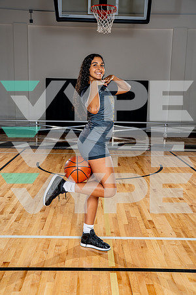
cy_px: 148
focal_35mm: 40
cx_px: 98
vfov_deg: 48.5
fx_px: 327
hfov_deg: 33.4
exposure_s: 1/250
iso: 200
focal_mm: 40
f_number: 5.6
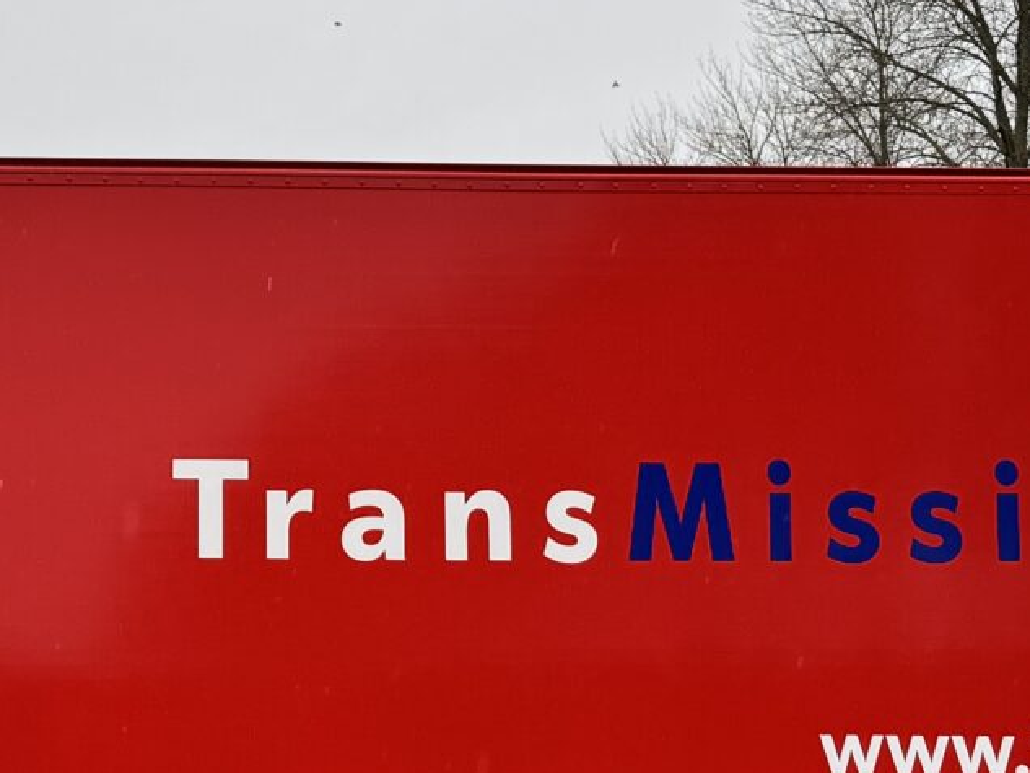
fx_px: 2887
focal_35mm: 97
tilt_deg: +4.7
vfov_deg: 15.2
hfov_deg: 19.8
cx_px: 89
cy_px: 480
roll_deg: +1.0
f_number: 1.78
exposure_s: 1/549
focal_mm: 6.76
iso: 80
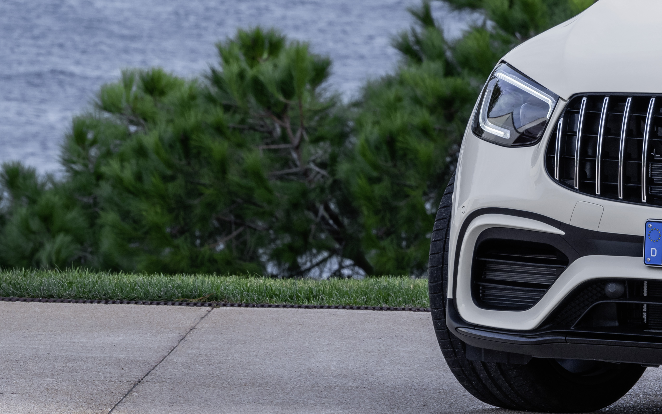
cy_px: -150
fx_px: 9057
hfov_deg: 4.2
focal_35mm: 502
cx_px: 711
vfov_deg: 2.6
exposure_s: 1/40
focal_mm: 165
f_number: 11
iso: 100
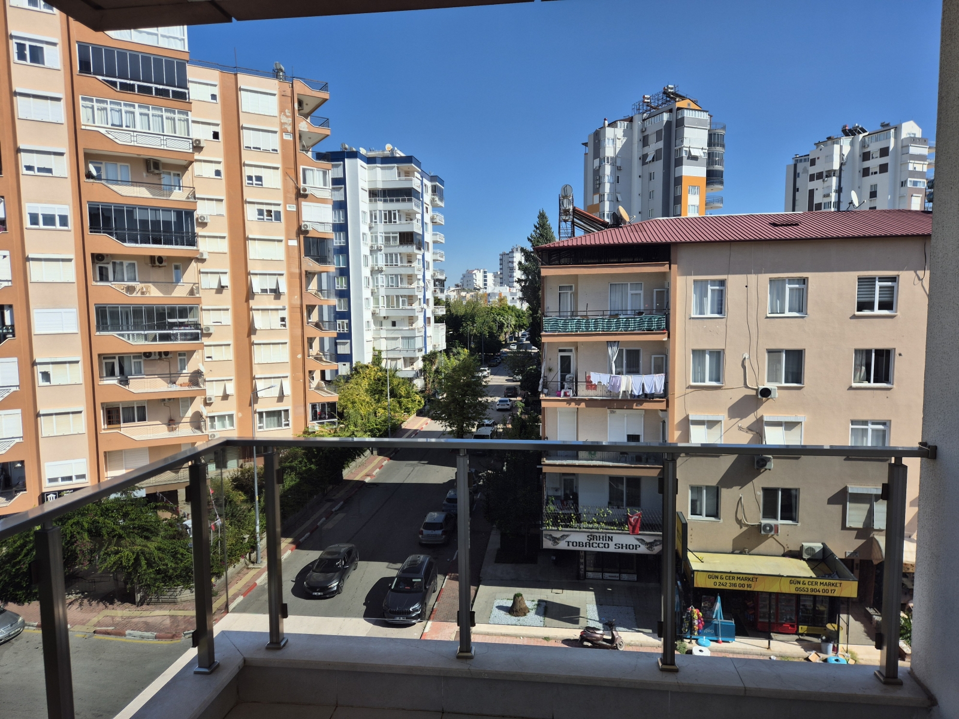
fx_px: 637
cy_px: 360
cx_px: 480
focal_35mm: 23
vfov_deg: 58.9
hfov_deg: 73.9
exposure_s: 1/1908
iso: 25
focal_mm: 5.4
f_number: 1.8
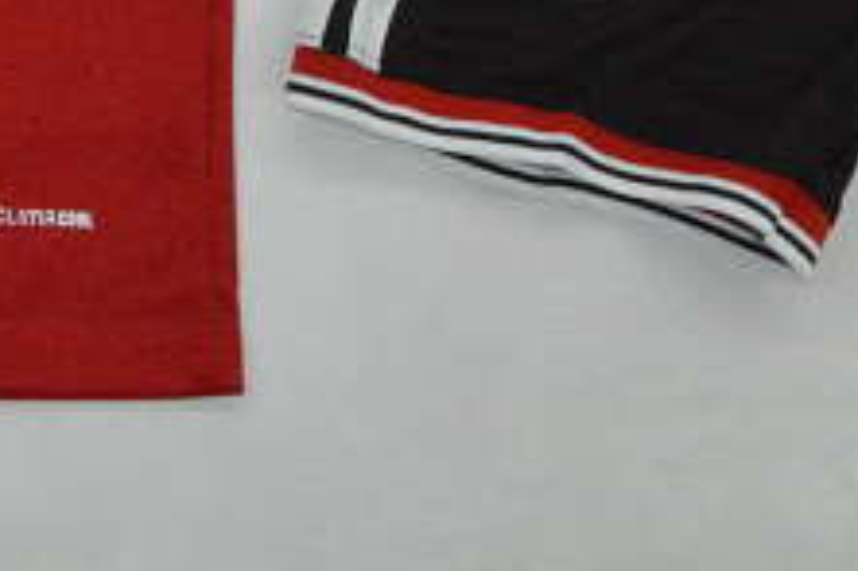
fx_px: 2710
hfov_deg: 17.9
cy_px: -435
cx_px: 202
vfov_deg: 11.2
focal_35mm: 114
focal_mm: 21
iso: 6400
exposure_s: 1/200
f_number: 25
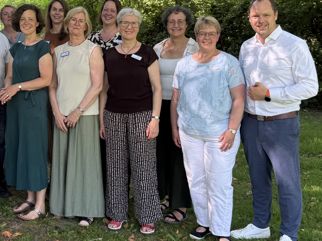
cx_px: 71
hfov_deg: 34.6
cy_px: 81
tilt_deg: -4.7
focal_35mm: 54
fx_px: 502
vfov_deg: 26.9
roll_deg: +0.6
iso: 80
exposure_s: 1/137
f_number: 1.78
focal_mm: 6.76
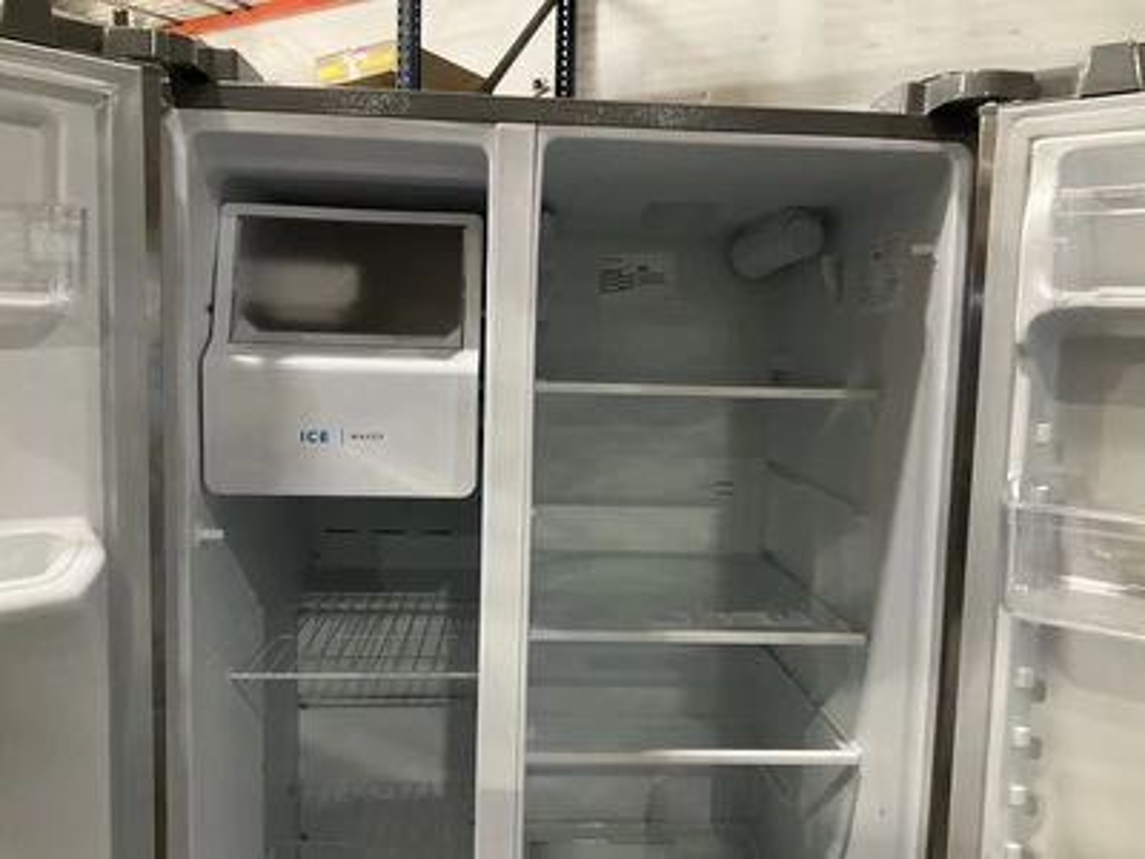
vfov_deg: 48.2
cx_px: 572
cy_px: 430
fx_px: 959
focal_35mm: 29
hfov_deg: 61.7
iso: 250
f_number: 1.8
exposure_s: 1/60
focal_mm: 3
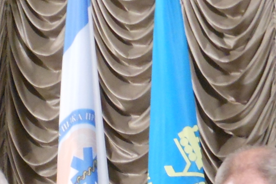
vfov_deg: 4.9
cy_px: 206
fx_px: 2138
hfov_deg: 7.4
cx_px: 20
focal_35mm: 279
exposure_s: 1/5
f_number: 4.3
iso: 400
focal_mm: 11.7
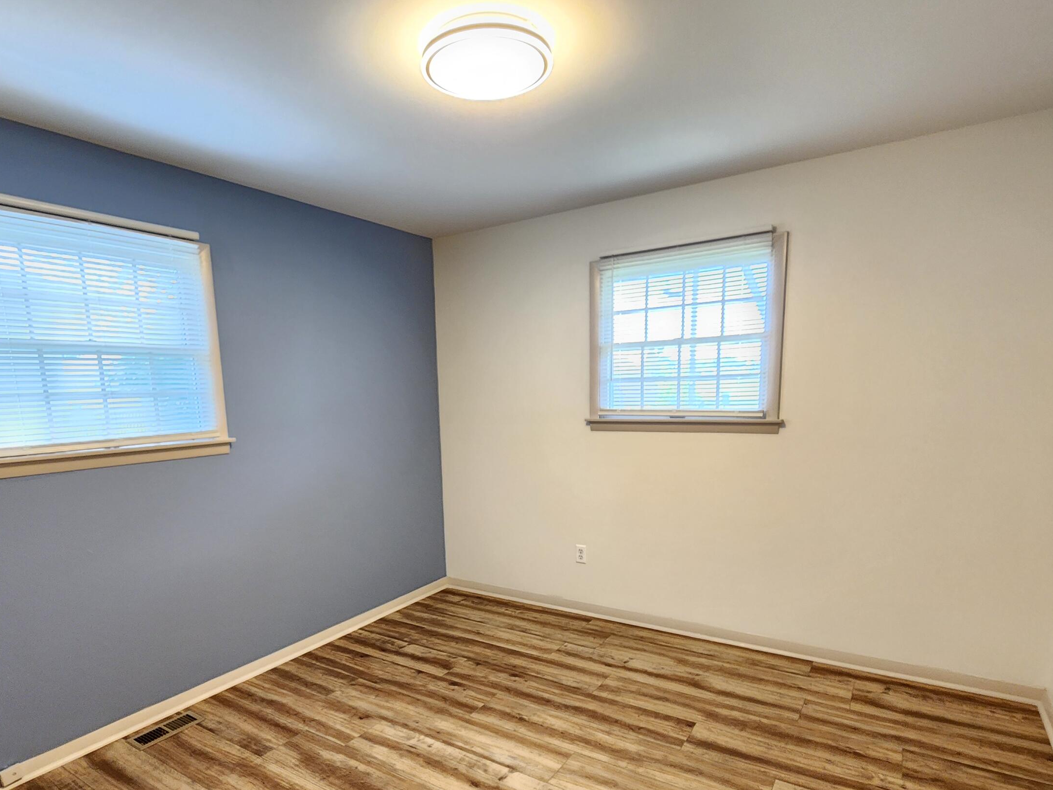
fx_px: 548
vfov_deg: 70.7
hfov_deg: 87.6
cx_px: 490
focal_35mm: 18
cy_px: 484
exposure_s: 1/40
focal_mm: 2.2
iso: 320
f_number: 2.2
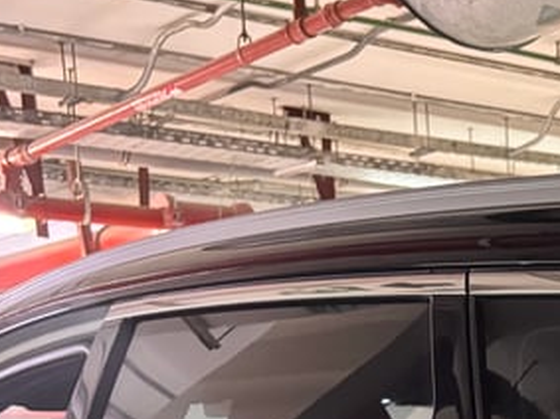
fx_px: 1520
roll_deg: +1.5
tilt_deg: -10.4
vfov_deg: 14.1
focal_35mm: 94
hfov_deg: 18.8
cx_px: 792
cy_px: 731
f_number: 1.6
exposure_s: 1/25
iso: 500
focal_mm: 5.96
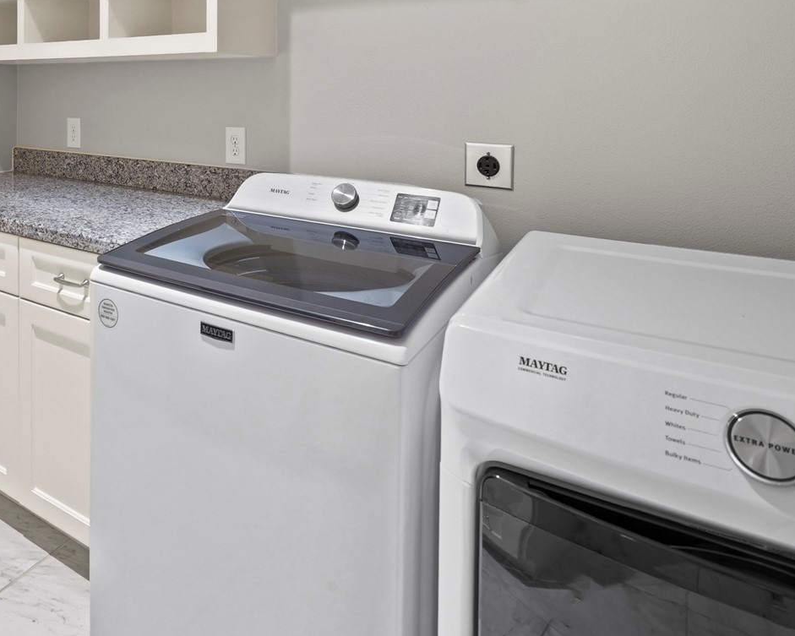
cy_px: 80
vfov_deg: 49.7
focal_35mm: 26
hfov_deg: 62.2
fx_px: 612
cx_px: 197
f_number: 5.6
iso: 400
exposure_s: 1
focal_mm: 12
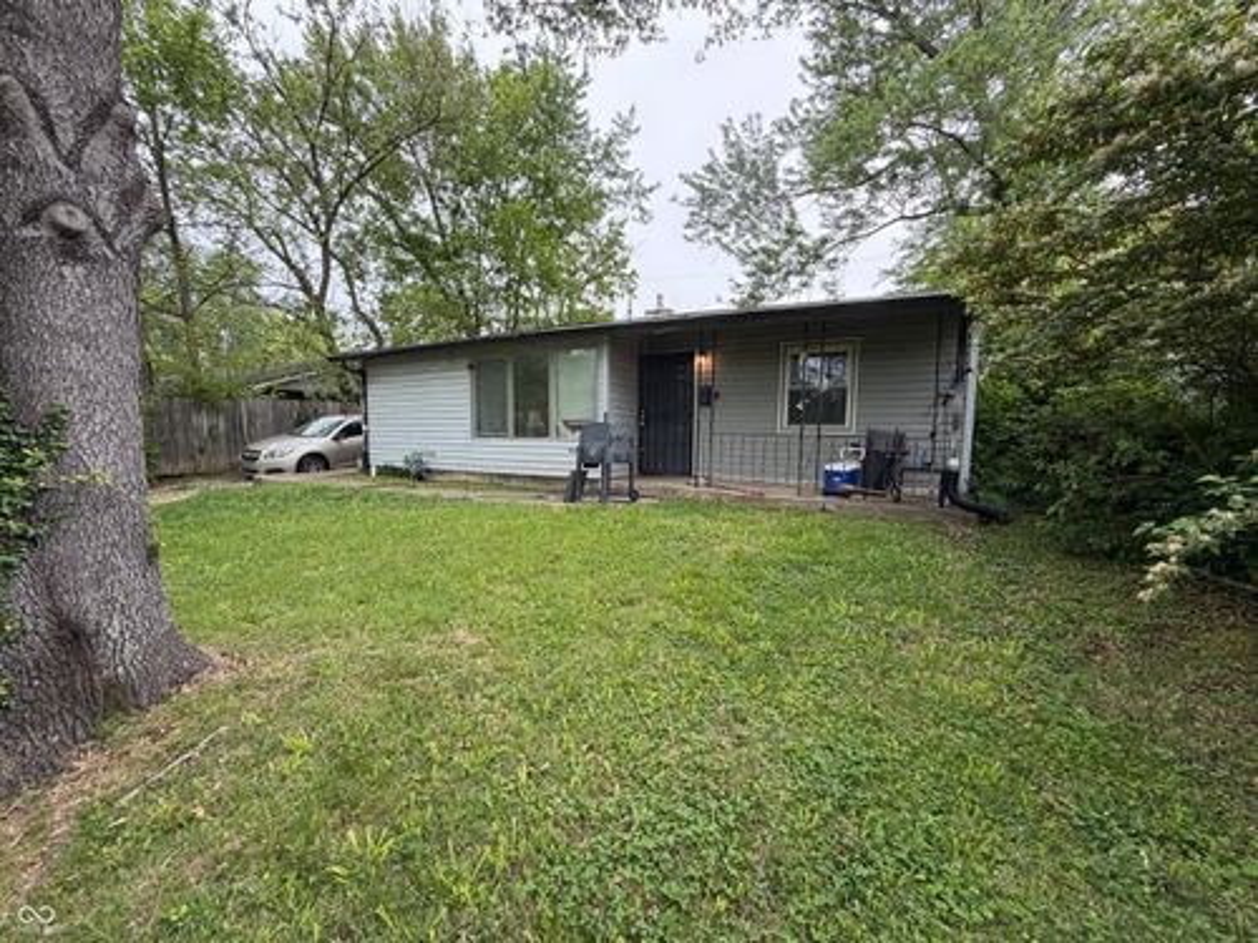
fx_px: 509
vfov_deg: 85.7
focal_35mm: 14
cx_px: 629
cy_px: 472
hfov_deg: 102.1
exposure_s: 1/121
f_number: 2.2
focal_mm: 2.22
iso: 125
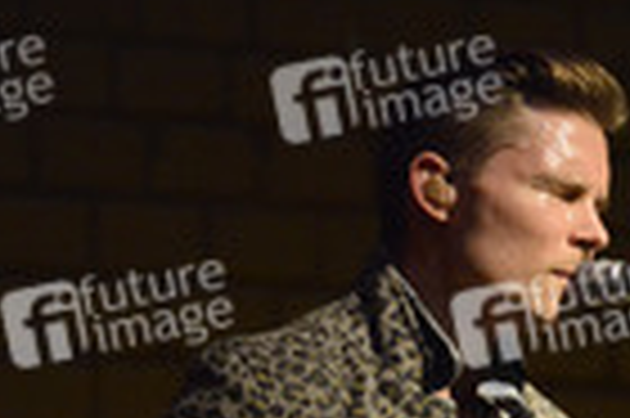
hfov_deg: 8.9
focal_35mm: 226
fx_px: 3950
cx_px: 898
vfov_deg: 6.0
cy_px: 652
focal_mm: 70
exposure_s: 1/160
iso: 8063
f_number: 2.8
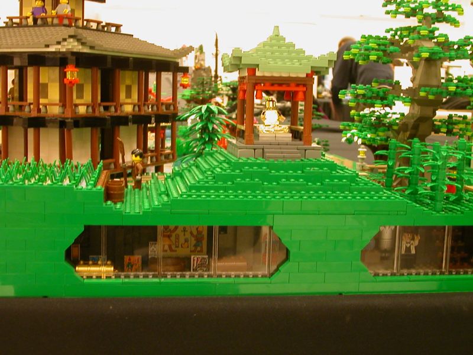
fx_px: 670
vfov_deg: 29.7
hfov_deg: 38.9
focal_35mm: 49
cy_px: 178
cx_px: 236
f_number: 3.2
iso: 100
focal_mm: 7.5
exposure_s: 1/5.1
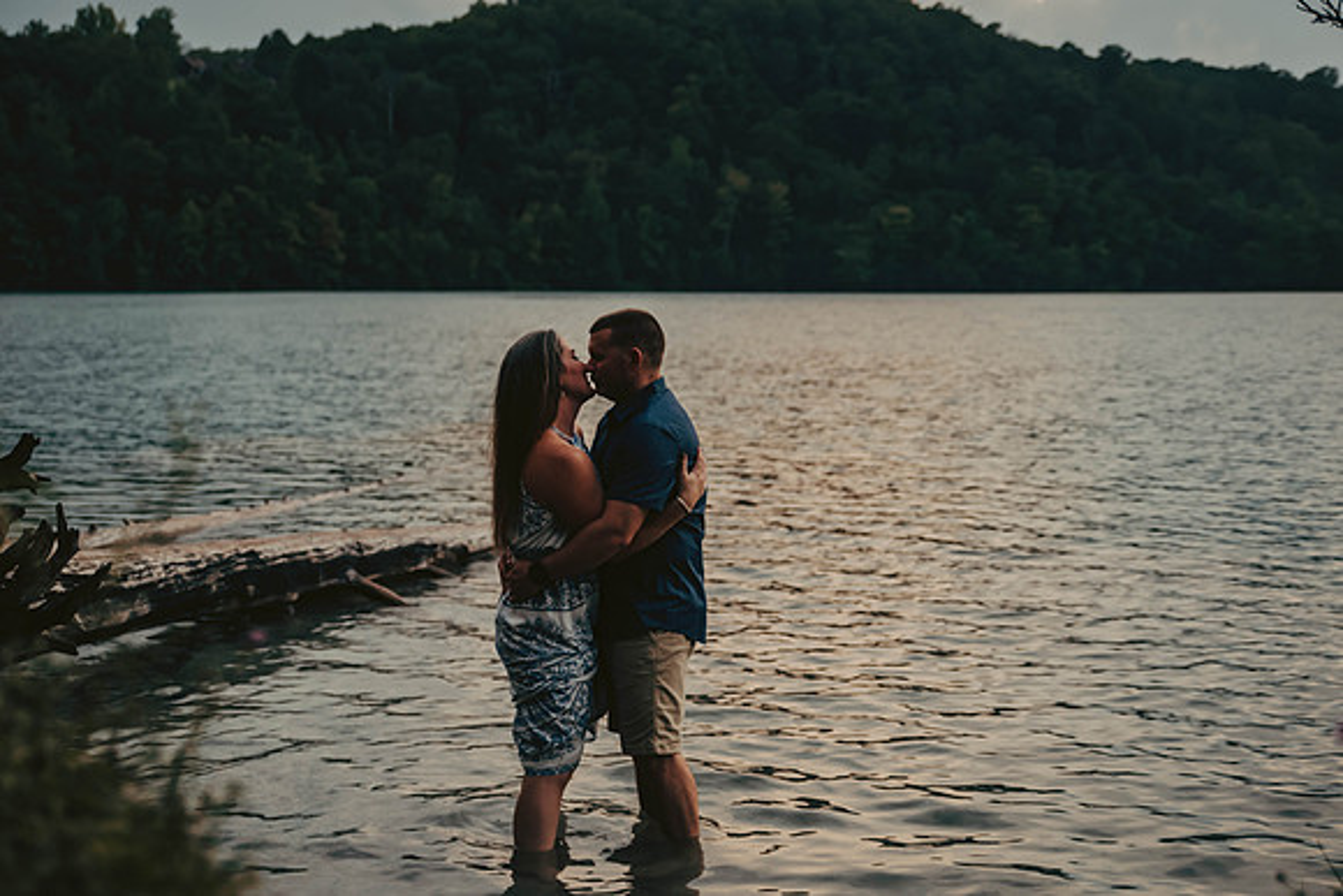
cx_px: 672
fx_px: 1943
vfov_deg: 26.0
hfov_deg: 38.1
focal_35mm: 52
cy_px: 448
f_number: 2.8
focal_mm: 48
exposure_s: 1/2000
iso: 640
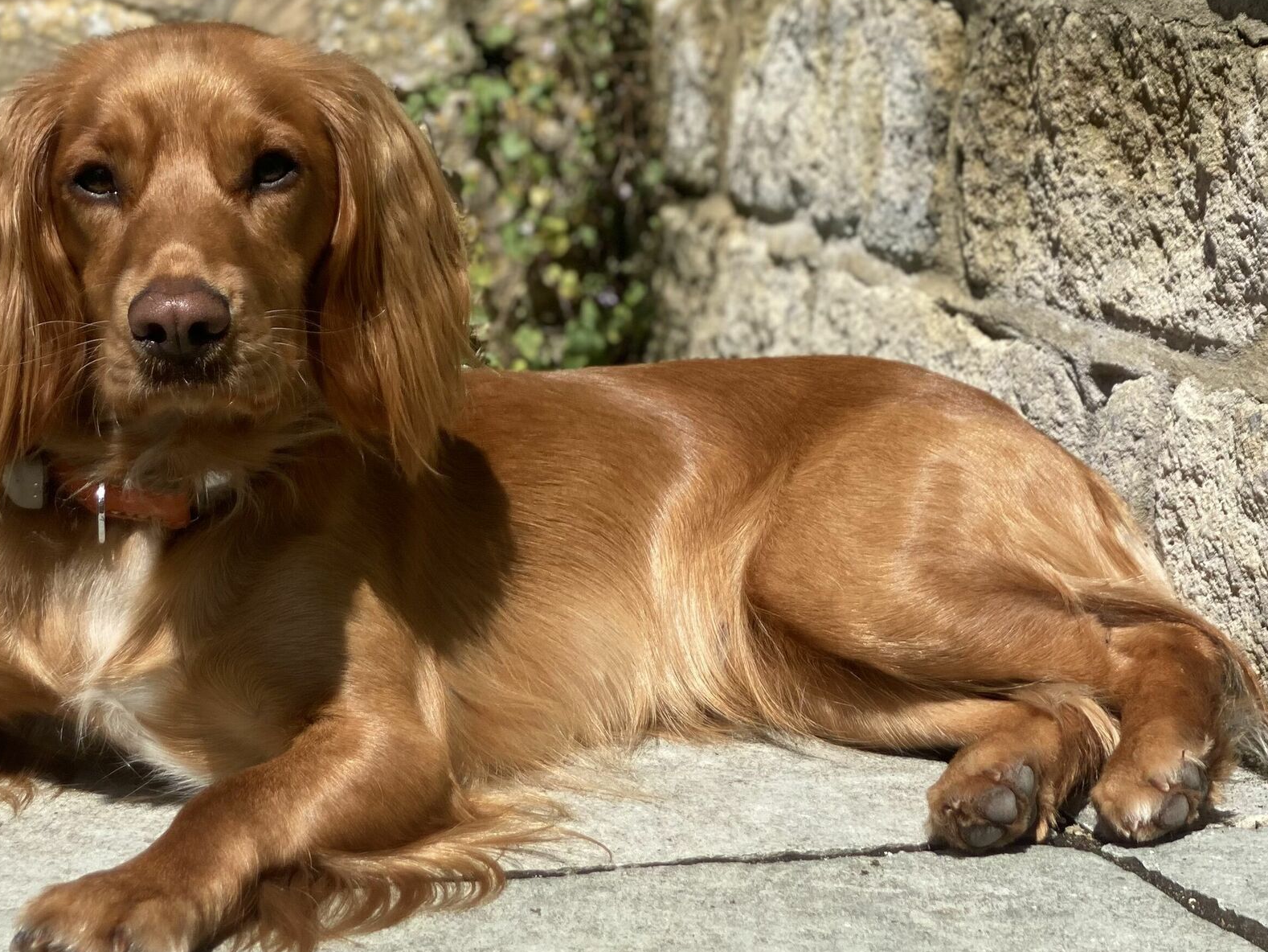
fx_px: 3297
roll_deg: -0.1
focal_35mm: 90
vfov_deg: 16.4
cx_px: 488
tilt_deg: -9.4
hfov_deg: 21.7
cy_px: 480
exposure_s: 1/1916
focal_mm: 6
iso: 20
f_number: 2
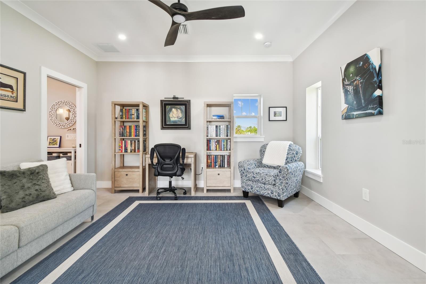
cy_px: 142
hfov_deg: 100.4
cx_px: 213
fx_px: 177
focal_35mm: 15
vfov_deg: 77.3
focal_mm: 10
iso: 100
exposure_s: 1/40
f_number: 7.1
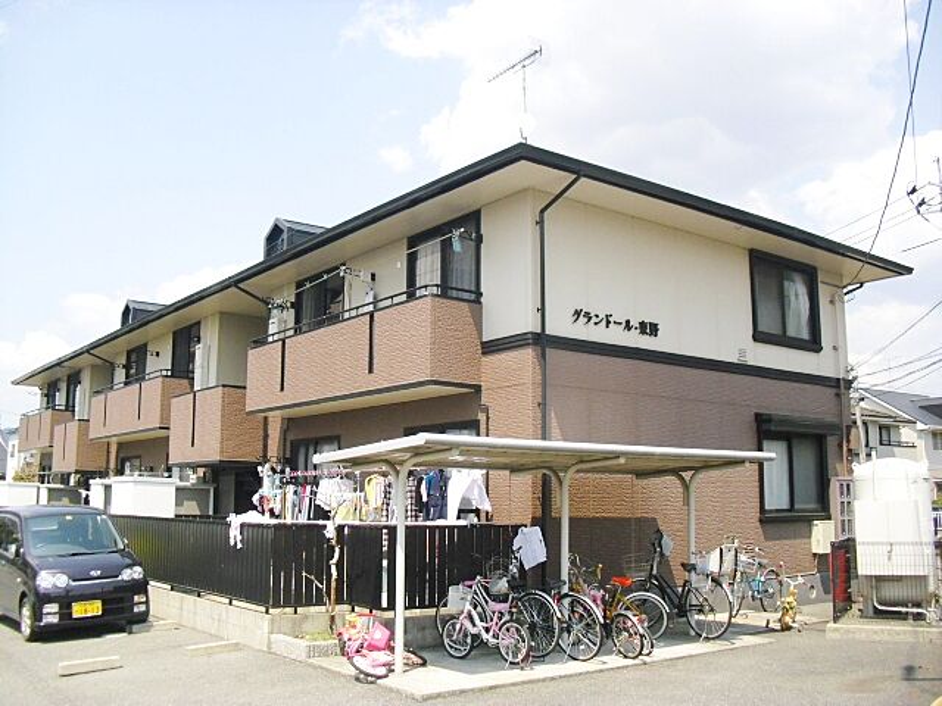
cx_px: 471
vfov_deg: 39.7
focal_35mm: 36
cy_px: 353
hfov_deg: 51.4
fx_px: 980
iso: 200
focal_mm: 6.3
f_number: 7.8
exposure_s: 1/250
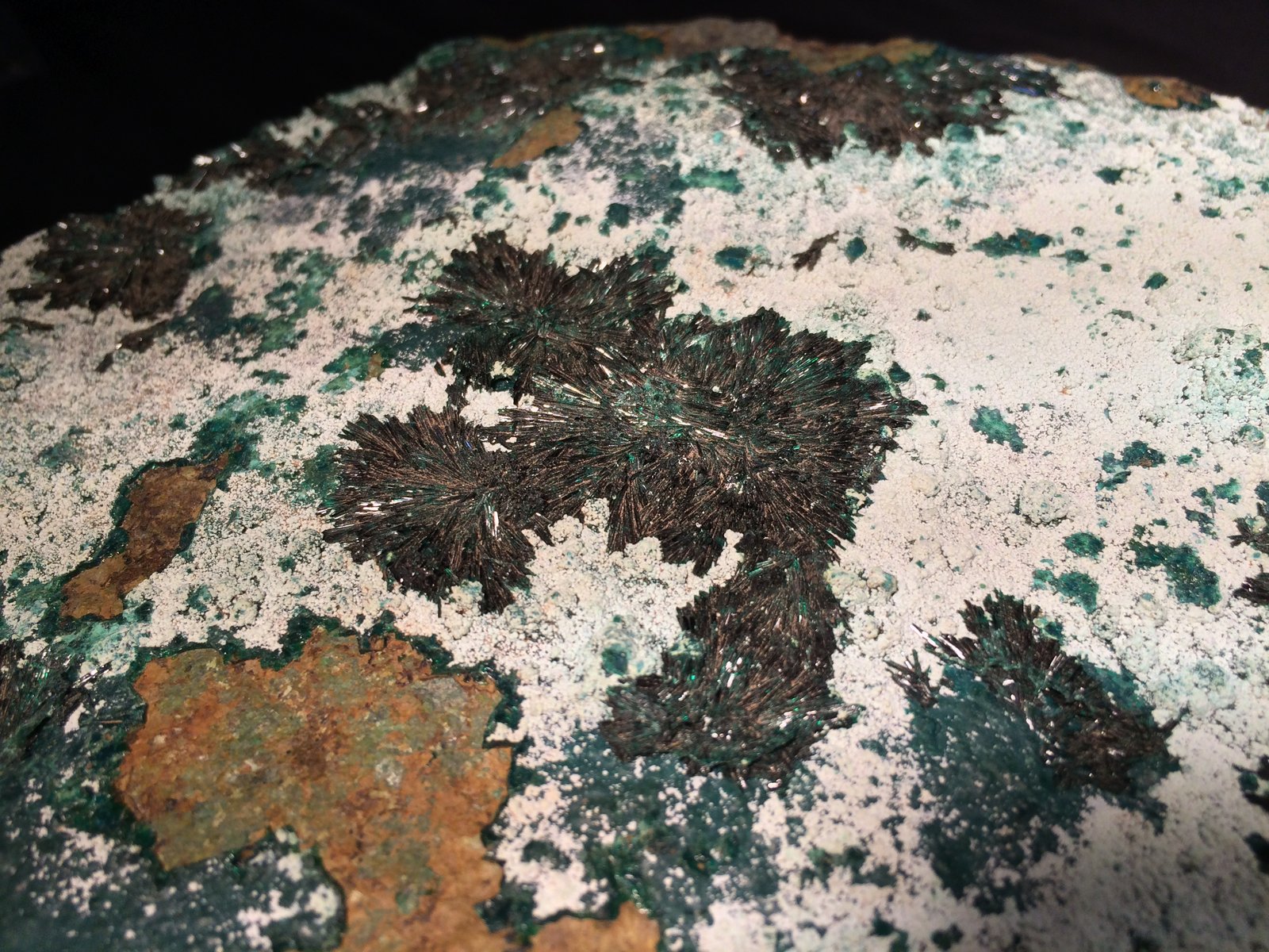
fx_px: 1063
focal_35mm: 29
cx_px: 634
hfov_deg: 61.7
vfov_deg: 48.2
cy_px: 476
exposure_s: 1/289
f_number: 2.2
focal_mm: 4.15
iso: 32
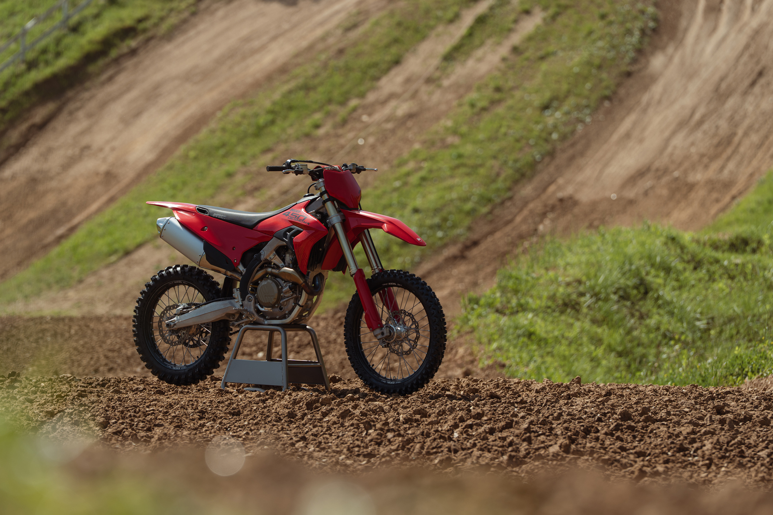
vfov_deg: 6.9
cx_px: 386
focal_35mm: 200
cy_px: 258
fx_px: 4295
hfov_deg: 10.3
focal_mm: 200
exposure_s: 1/800
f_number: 4.5
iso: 125
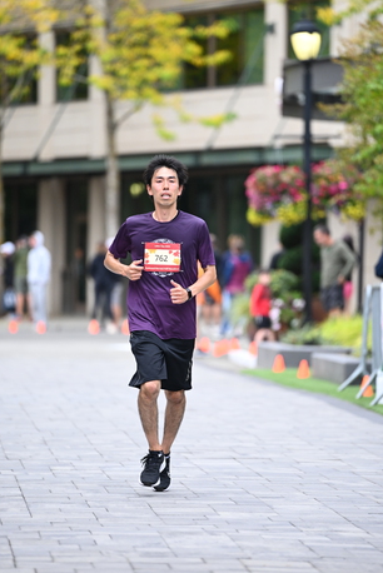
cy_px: 270
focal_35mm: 240
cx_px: 193
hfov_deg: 5.7
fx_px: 3824
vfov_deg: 8.6
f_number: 2.8
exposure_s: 1/2000
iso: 1000
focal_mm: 200
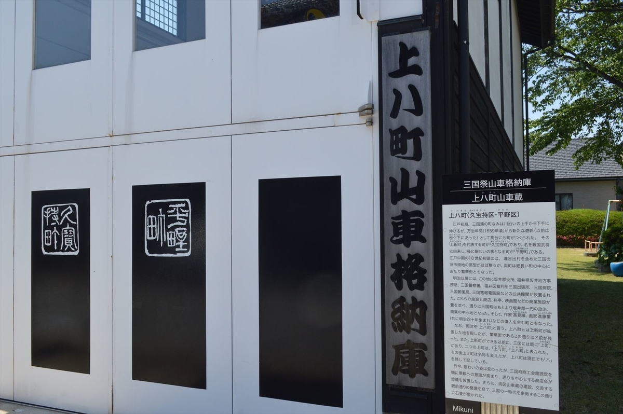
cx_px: 312
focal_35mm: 30
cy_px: 207
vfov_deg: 43.5
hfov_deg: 62.0
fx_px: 519
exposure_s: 1/400
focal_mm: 20
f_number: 10
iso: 400
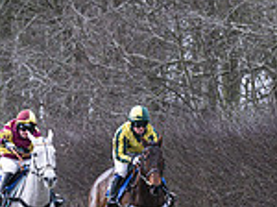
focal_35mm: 456
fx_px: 3643
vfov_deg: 3.3
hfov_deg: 4.4
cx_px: 36
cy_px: 179
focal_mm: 105
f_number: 5
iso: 400
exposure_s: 1/1000
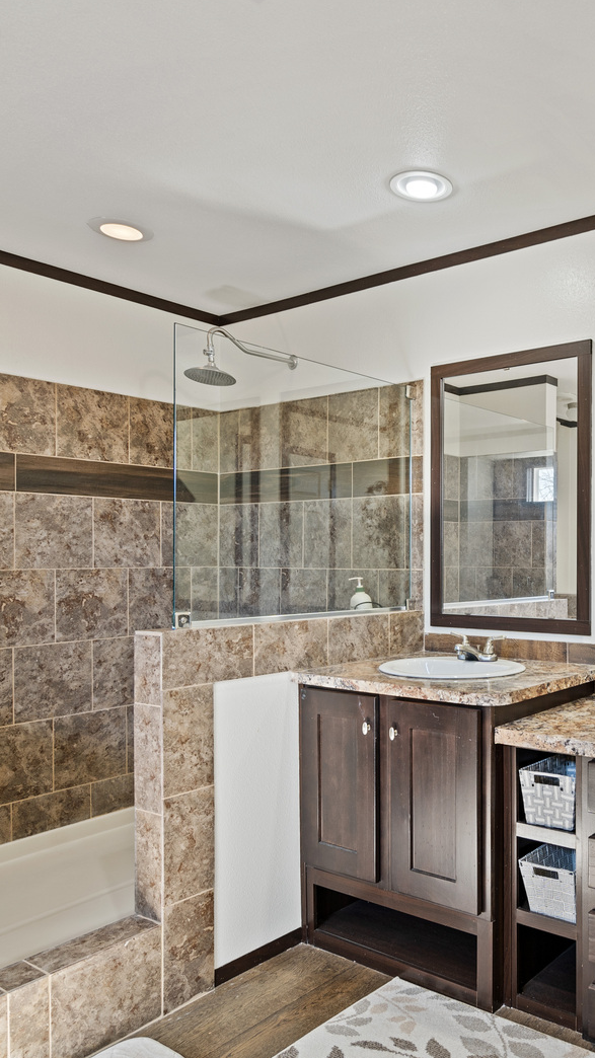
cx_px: 529
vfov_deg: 71.9
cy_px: 534
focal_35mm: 26
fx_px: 729
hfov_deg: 41.1
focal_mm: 16
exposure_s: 1/3
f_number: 6.3
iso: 200
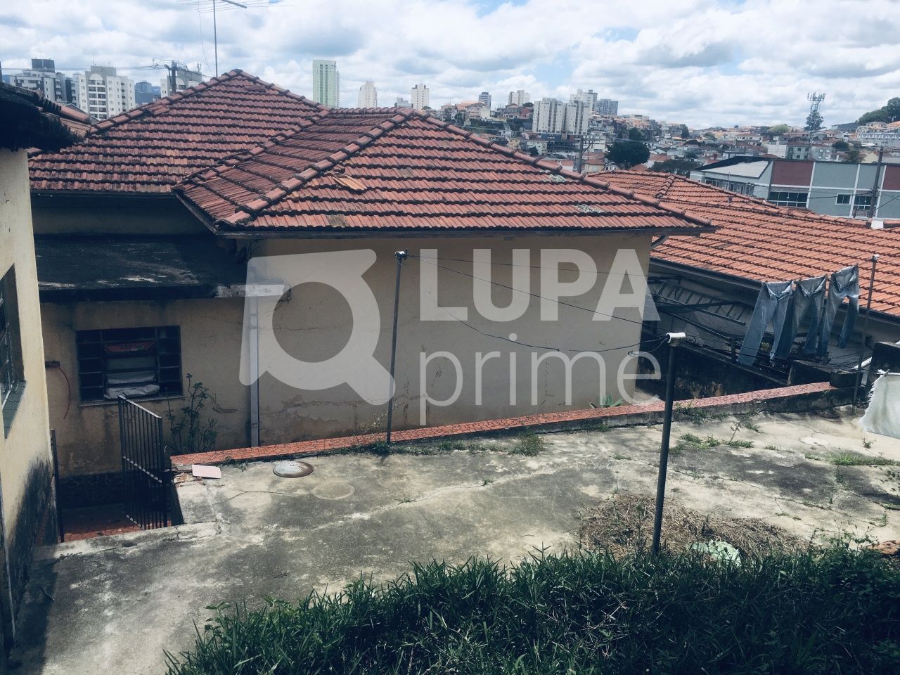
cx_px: 450
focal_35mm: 29
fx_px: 754
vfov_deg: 48.2
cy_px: 338
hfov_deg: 61.7
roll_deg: -3.6
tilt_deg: -14.3
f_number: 2.2
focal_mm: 4.15
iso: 25
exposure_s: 1/1261
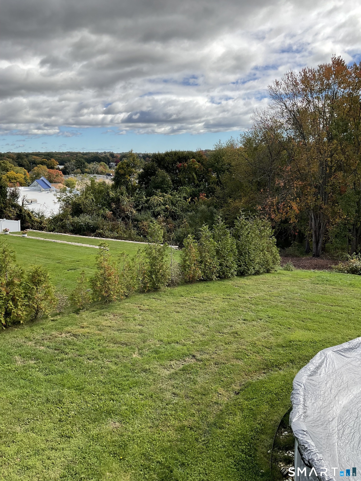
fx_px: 403
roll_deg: +0.3
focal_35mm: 29
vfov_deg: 61.7
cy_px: 240
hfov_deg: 48.2
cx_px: 180
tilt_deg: -11.8
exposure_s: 1/1490
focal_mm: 3
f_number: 1.8
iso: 16
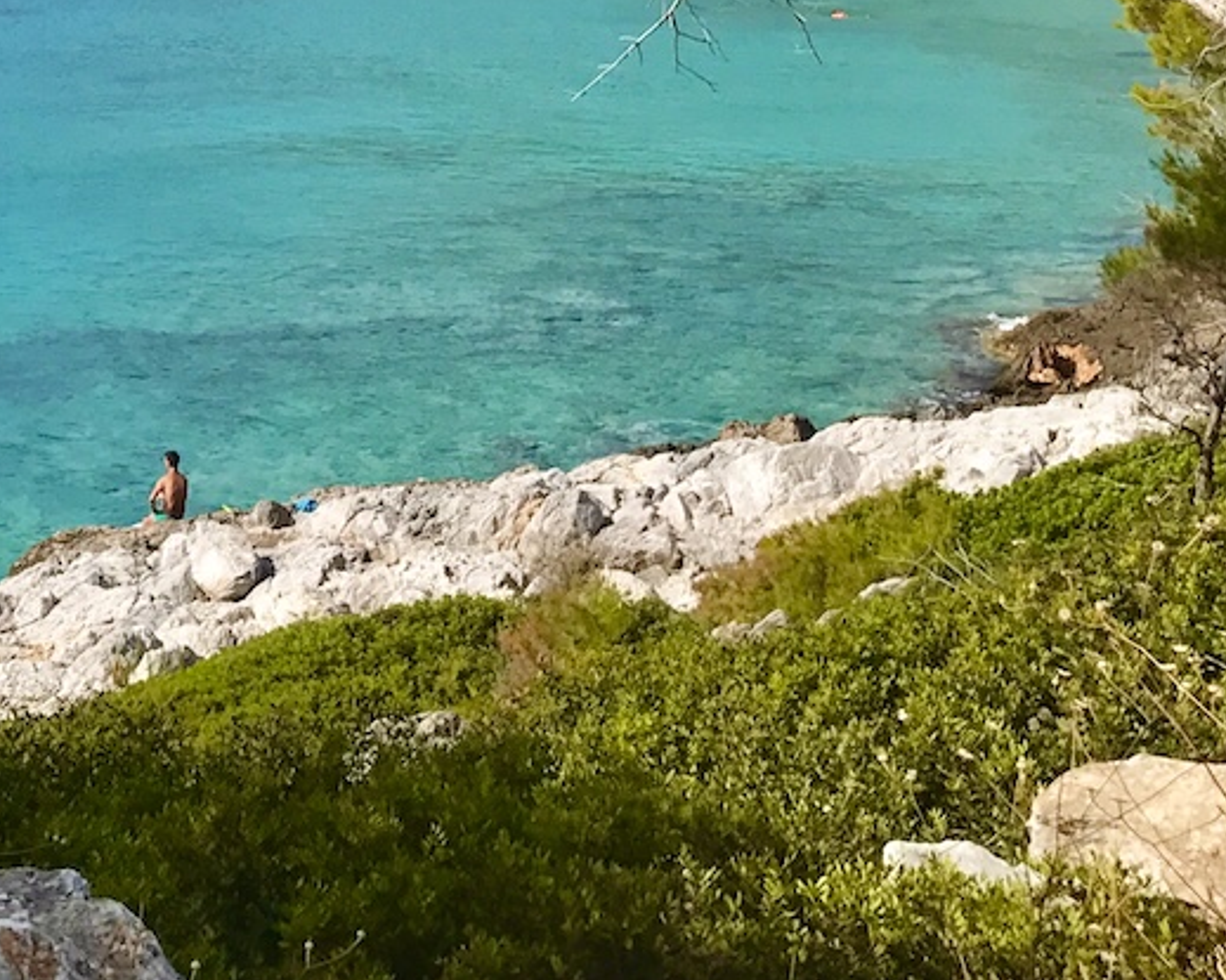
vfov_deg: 18.0
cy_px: -344
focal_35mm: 79
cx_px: 146
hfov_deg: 23.6
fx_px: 2866
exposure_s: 1/3195
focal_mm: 3.99
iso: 20
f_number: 1.8
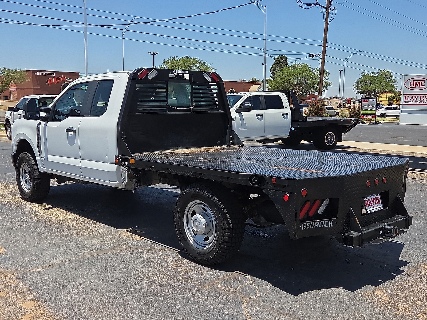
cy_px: 160
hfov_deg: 50.1
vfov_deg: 38.7
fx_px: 456
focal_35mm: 37
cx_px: 214
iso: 25
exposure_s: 1/1667
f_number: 1.8
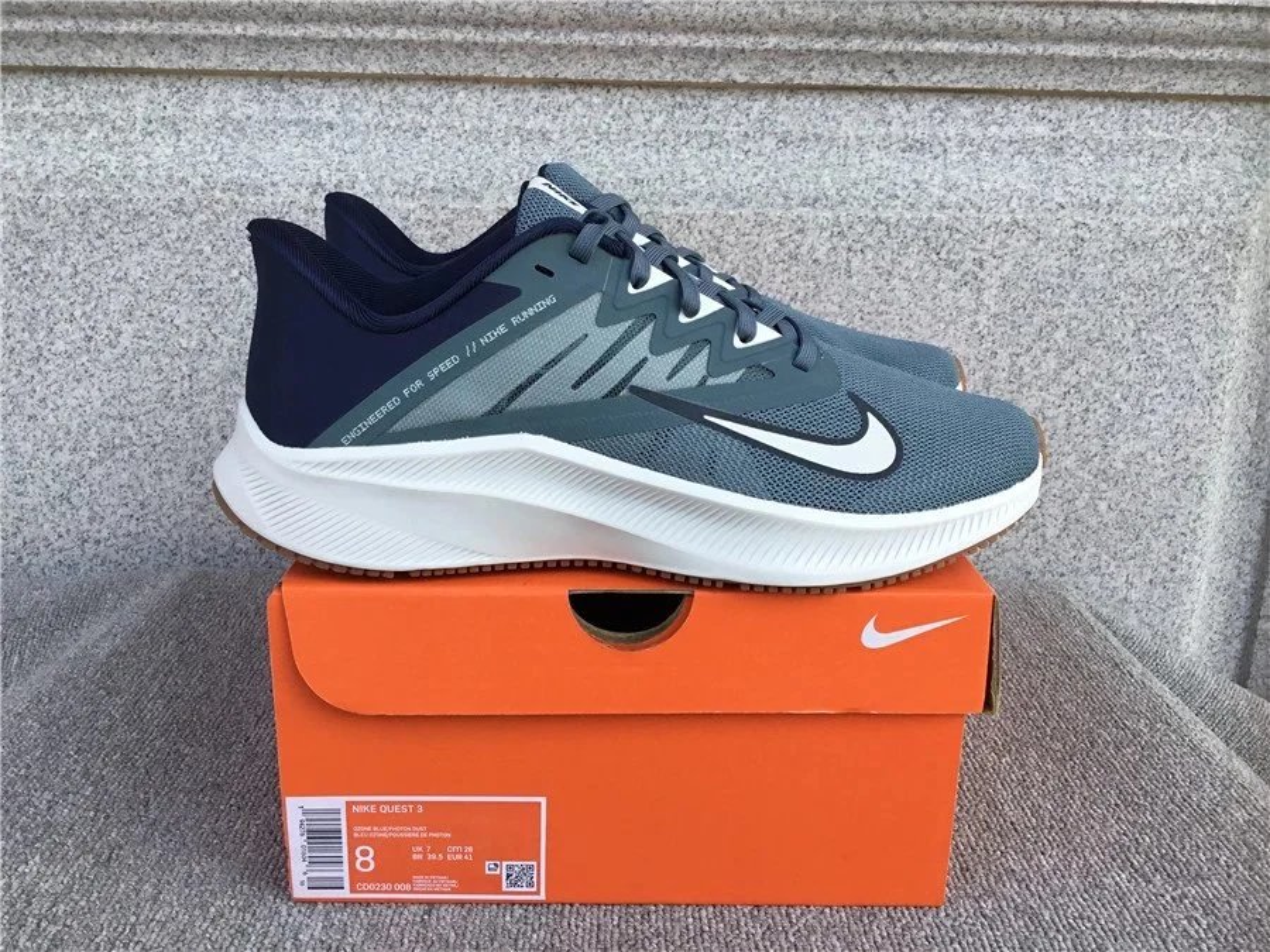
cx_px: 635
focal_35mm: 31
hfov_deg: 58.4
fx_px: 1137
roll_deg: -1.1
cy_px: 476
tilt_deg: -15.6
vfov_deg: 45.4
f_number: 2.4
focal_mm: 3.3
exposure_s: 1/269
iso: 25
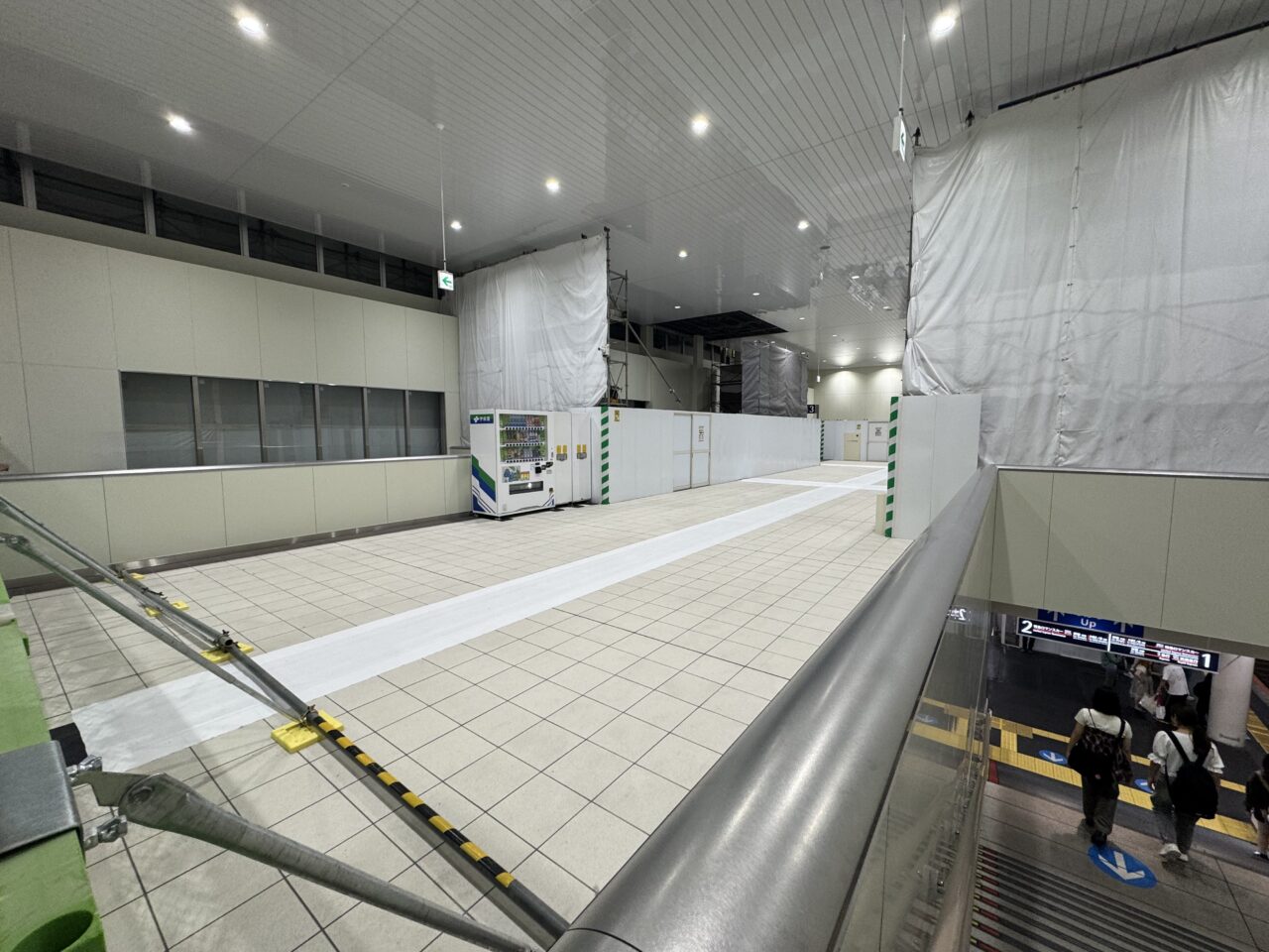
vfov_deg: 85.7
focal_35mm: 14
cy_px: 476
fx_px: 513
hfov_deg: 102.1
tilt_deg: -3.2
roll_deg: +0.6
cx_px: 634
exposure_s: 1/100
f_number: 2.2
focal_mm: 2.22
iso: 100
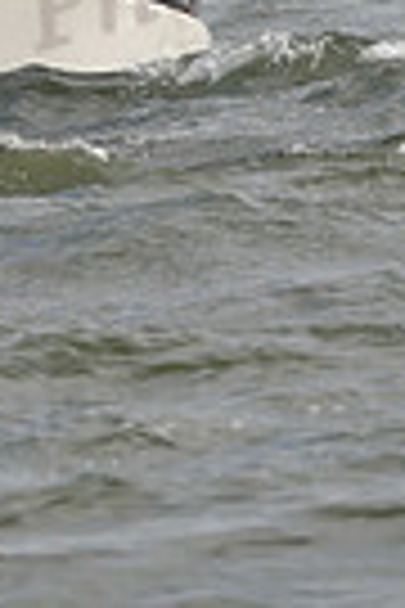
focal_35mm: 1032
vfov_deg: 2.0
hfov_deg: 1.3
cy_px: -694
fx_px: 17414
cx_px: -205
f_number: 9
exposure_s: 1/1600
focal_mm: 240
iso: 400
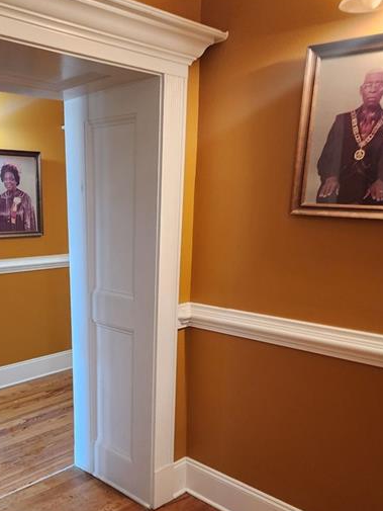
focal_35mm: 35
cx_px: 113
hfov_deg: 40.0
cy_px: 342
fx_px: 516
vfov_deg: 51.6
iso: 800
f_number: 1.8
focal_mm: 6.4
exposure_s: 1/120
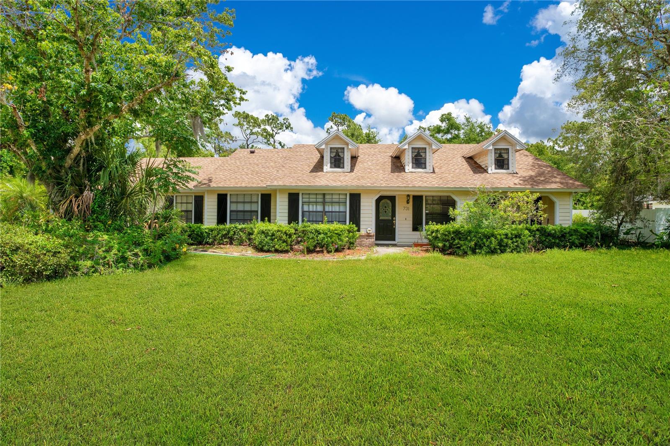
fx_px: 298
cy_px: 223
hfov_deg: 96.7
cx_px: 335
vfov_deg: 73.7
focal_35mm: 16
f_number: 10
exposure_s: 1/160
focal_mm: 16
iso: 100
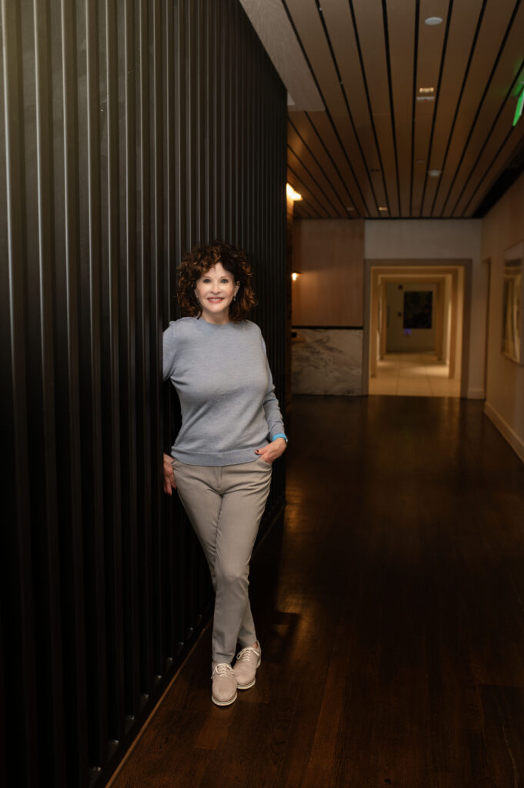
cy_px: 394
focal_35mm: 35
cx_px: 262
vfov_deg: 54.5
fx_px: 765
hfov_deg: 37.8
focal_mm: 35
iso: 320
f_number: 4
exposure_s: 1/125
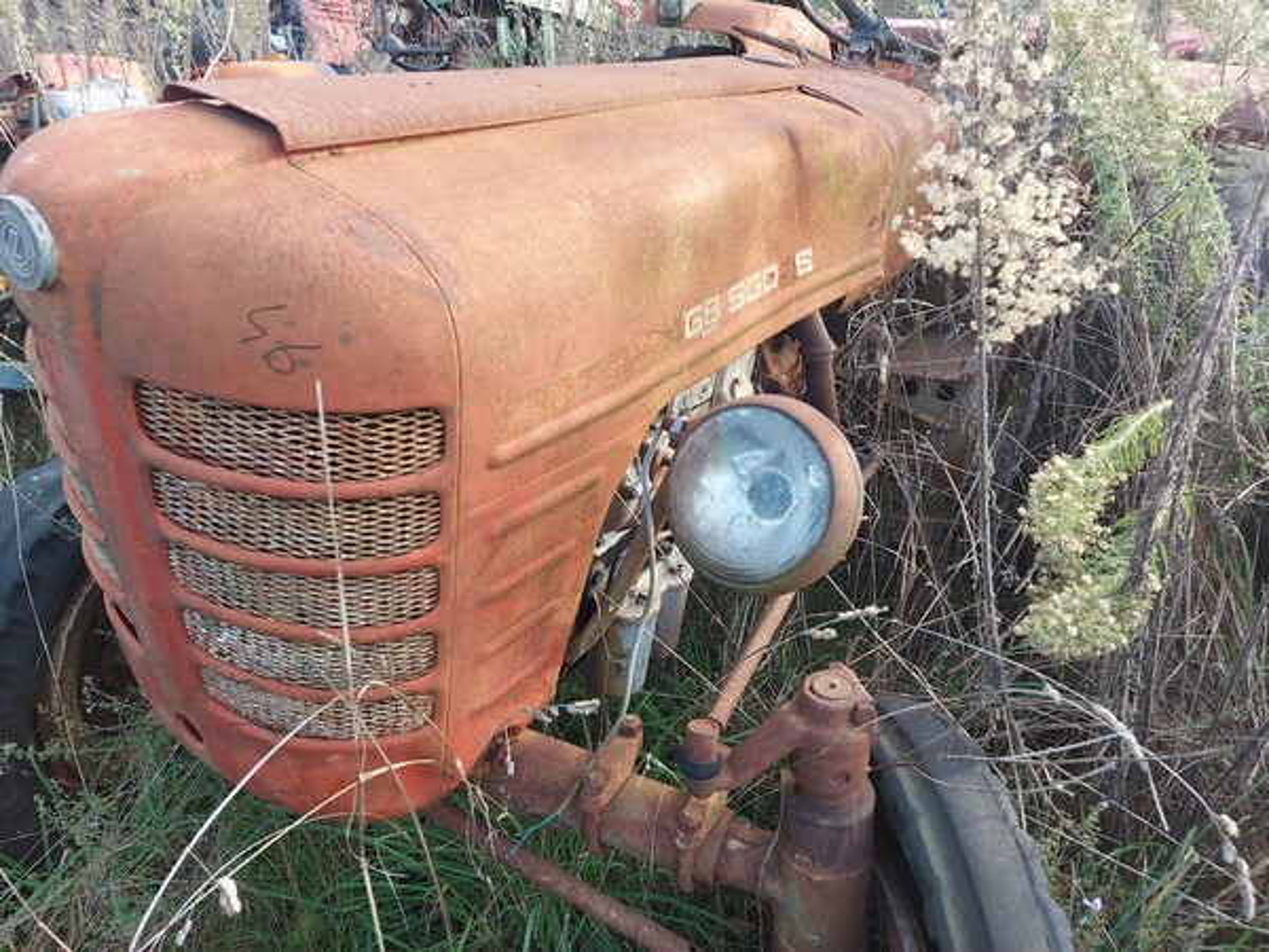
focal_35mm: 24
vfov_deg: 56.8
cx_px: 634
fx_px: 880
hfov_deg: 71.6
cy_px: 476
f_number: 1.8
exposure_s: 1/60
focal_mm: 5.23
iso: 32
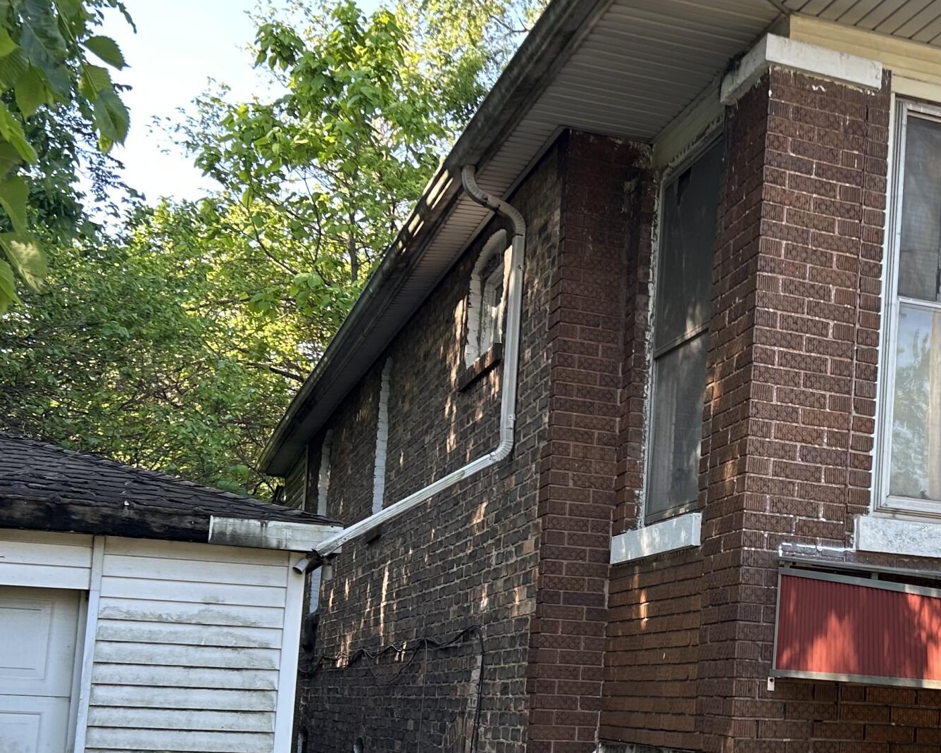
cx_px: 837
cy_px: 561
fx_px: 1588
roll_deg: -3.1
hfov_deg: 31.5
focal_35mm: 57
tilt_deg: +7.6
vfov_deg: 26.4
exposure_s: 1/164
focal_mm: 5.7
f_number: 1.5
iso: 40
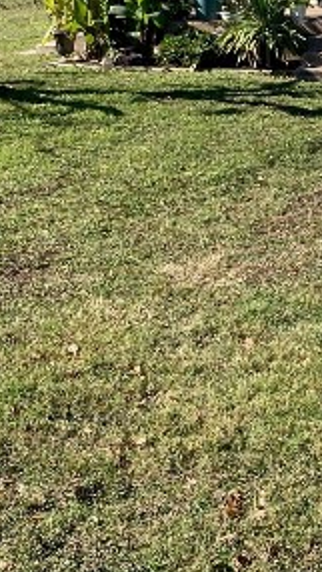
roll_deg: -1.3
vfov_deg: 25.4
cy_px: 114
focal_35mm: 82
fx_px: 1244
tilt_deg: -8.2
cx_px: 362
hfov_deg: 14.4
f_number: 1.8
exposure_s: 1/1056
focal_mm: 3.99
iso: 20
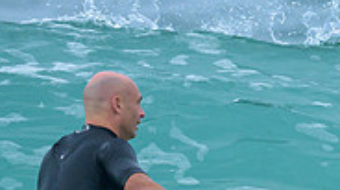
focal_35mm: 3633
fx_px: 32715
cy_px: 267
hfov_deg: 0.6
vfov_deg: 0.3
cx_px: 306
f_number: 6.3
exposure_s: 1/2500
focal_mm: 800
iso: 500
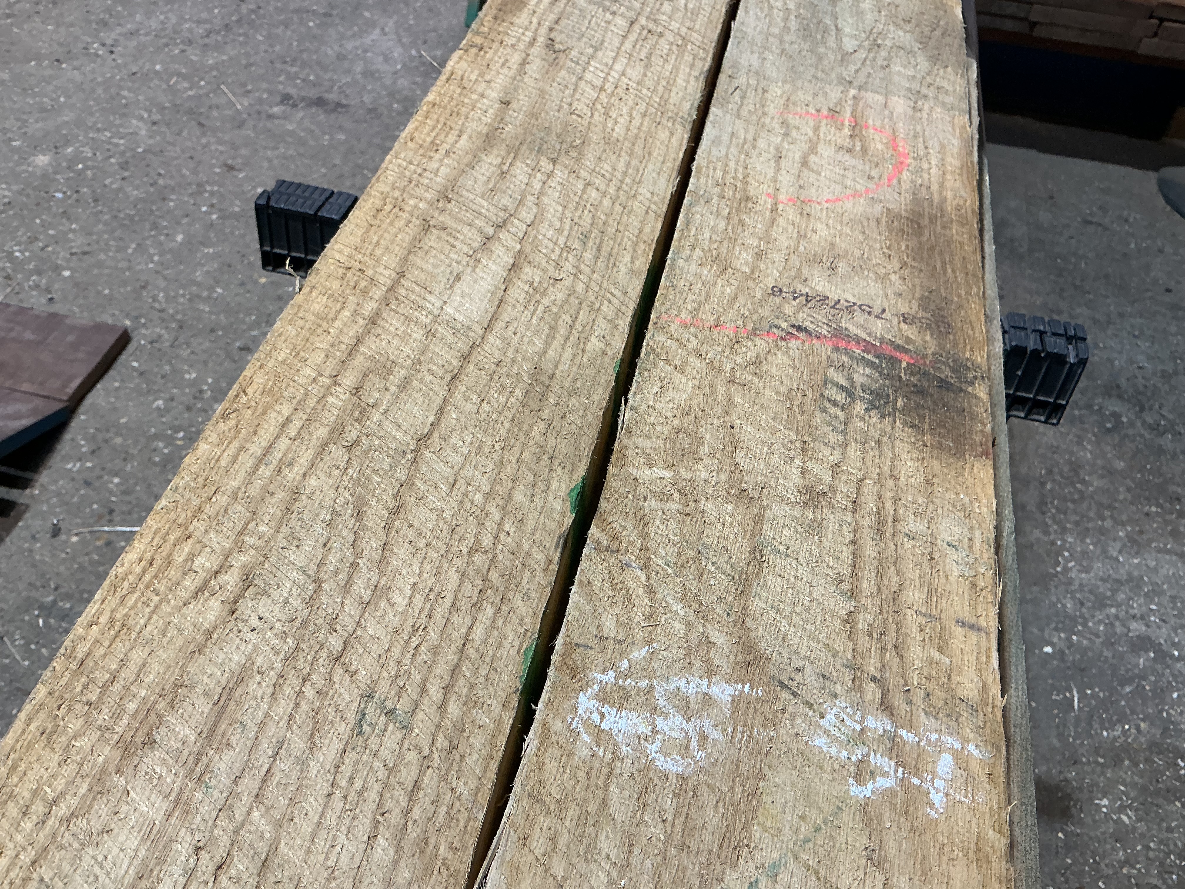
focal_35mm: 29
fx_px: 993
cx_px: 592
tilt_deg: -49.5
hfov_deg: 61.7
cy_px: 444
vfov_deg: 48.2
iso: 64
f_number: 1.8
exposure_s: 1/60
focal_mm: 3
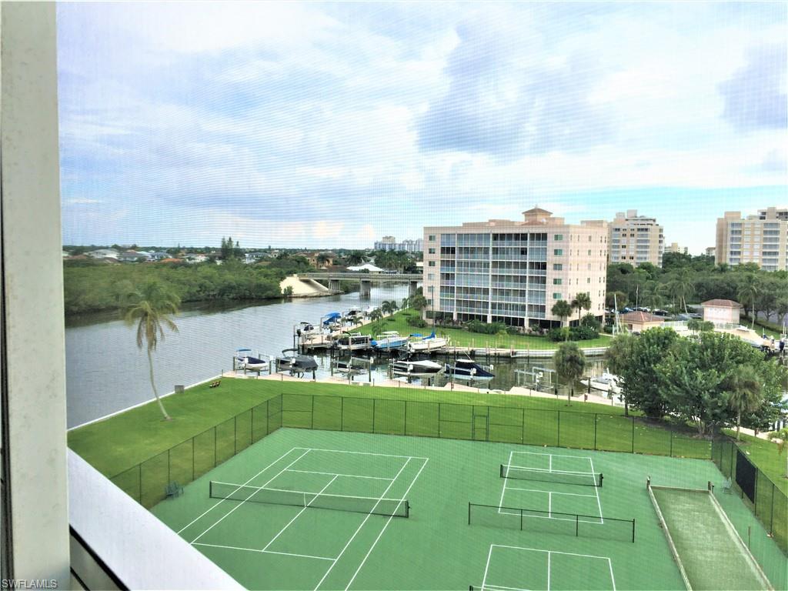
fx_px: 660
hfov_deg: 61.7
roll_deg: -0.6
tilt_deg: -3.5
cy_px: 296
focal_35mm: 29
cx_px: 394
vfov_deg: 48.2
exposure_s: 1/442
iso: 25
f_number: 2.2
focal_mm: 4.15
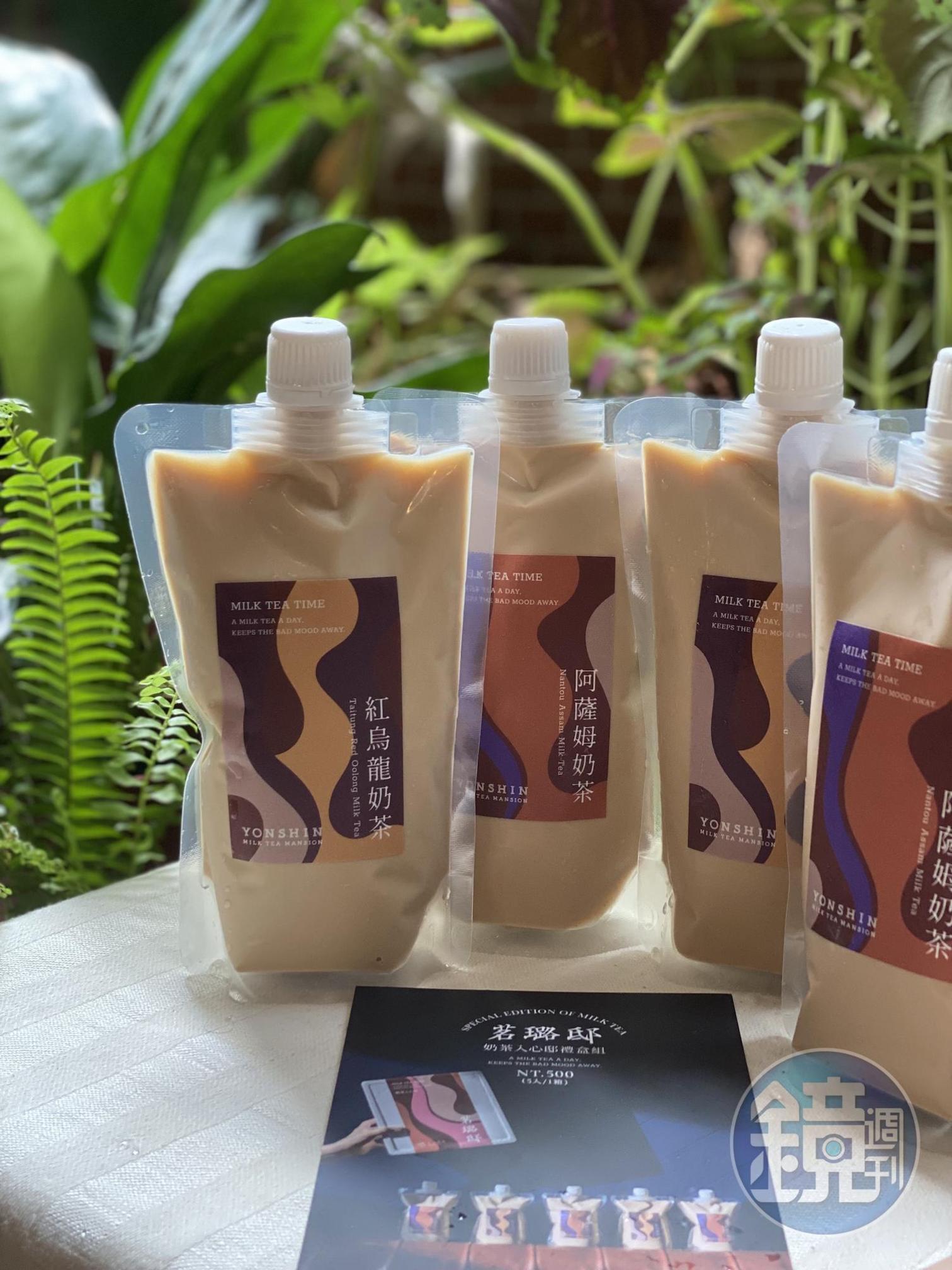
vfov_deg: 36.8
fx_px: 1907
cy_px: 635
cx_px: 476
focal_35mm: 52
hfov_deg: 28.0
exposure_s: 1/122
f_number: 2
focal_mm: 6
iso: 160
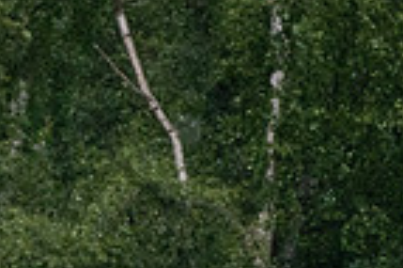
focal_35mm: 3072
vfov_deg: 0.4
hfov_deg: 0.7
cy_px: 353
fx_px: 34350
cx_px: 60
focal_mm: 390
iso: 800
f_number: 5.6
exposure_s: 1/2000
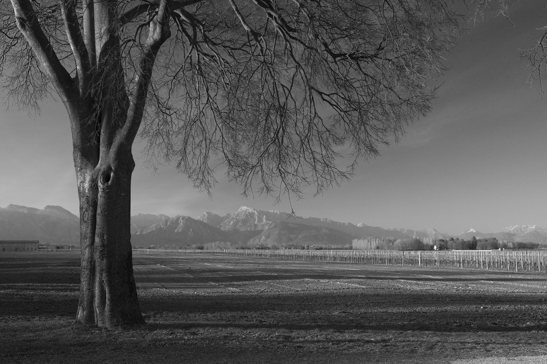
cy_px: 182
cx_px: 274
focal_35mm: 38
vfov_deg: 35.1
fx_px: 577
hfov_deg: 50.7
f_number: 5.6
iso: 320
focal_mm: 25.4
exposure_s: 1/170
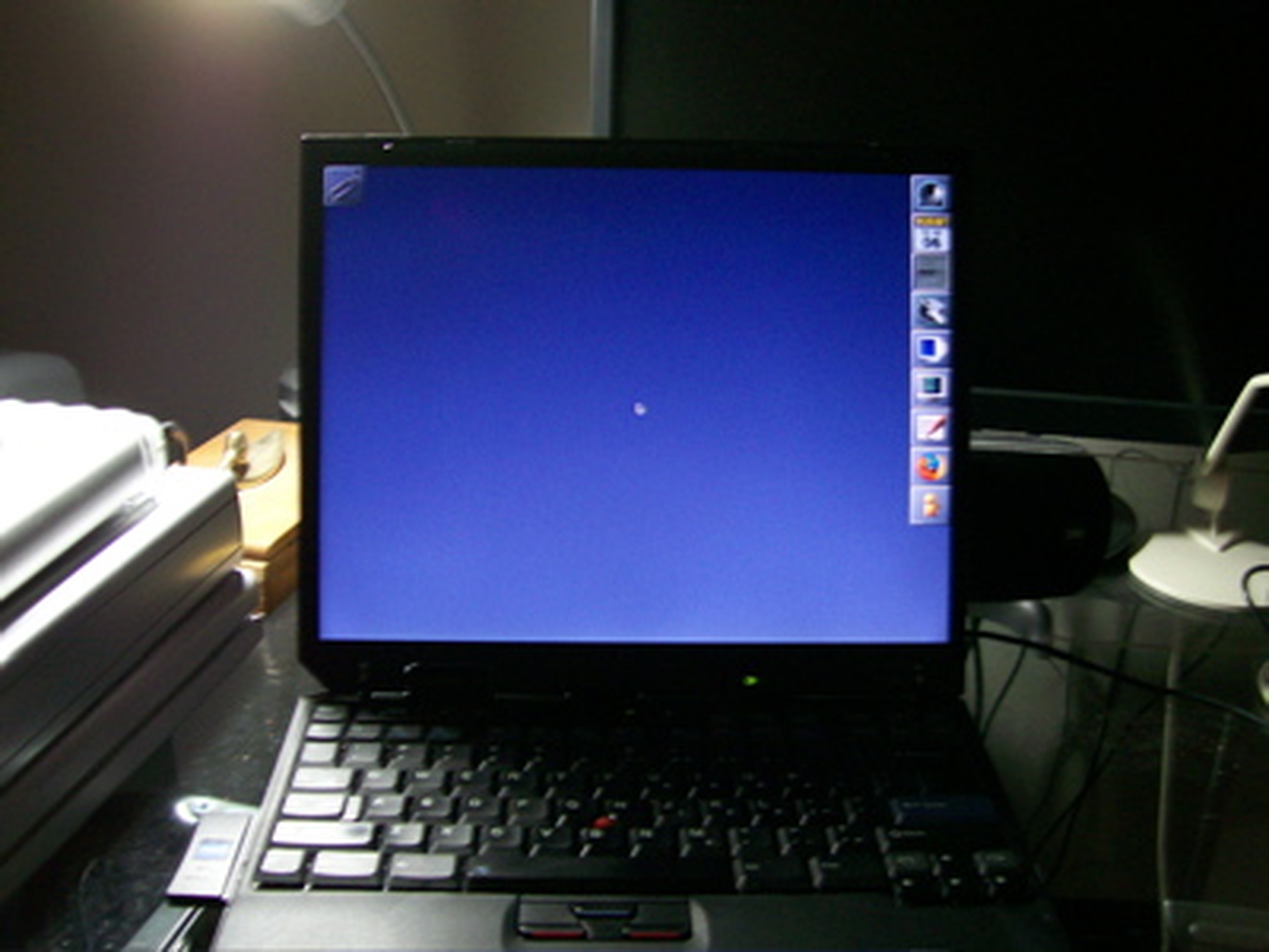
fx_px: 1320
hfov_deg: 51.4
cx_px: 634
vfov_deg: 39.7
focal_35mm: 36
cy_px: 476
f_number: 2.7
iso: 160
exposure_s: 1/8
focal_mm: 6
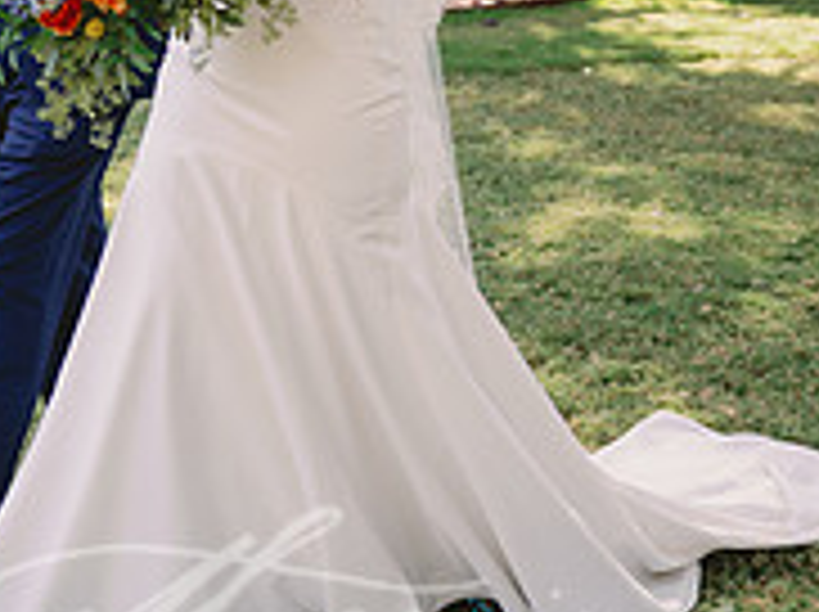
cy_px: -189
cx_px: 209
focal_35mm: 88
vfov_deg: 15.9
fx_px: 2079
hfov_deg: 22.1
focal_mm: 37
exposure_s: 1/800
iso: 125
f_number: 2.8
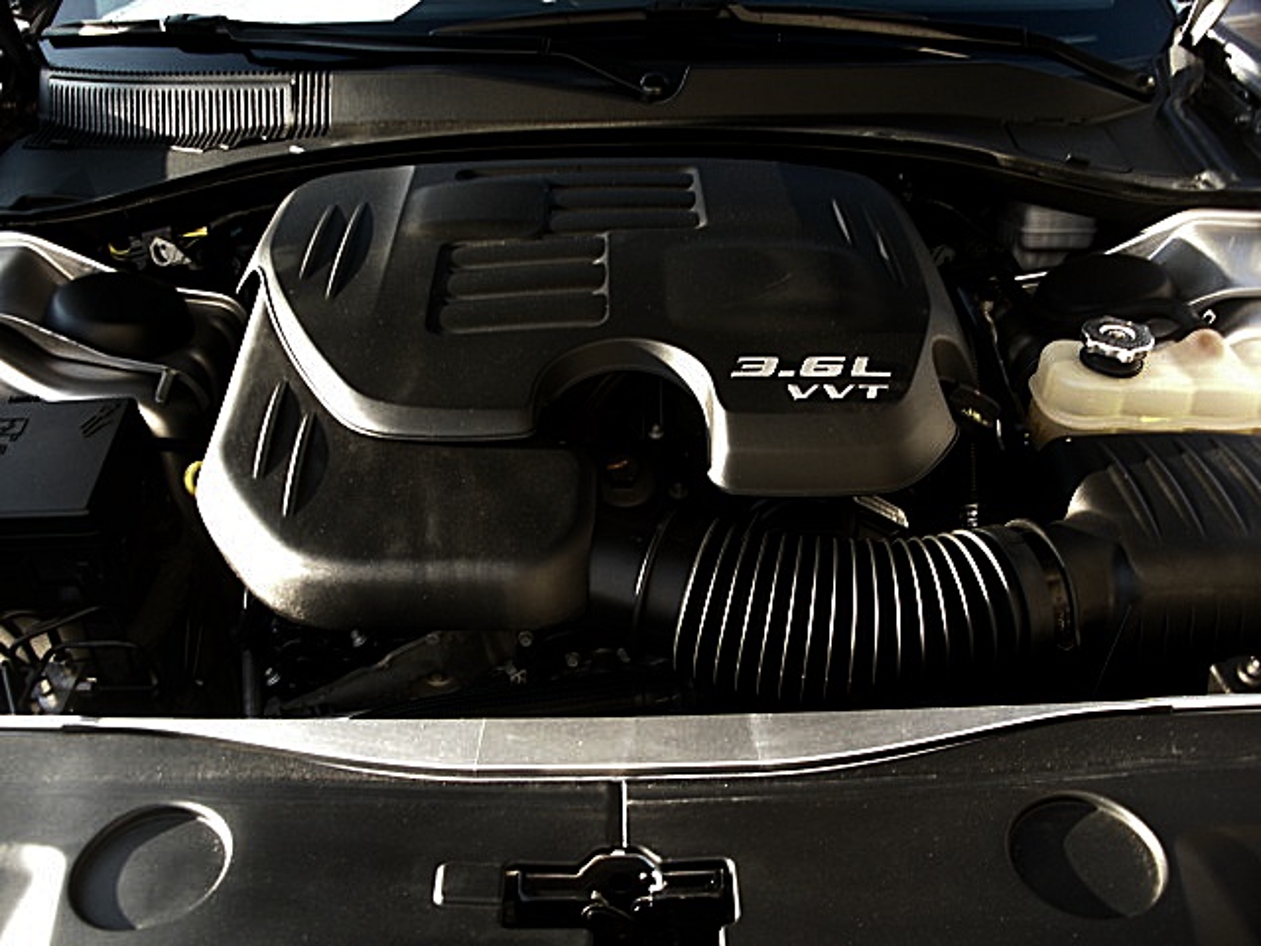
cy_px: 473
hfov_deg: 51.4
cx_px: 630
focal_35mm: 36
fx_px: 1311
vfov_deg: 39.7
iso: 100
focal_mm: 6.3
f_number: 2.8
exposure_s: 1/60
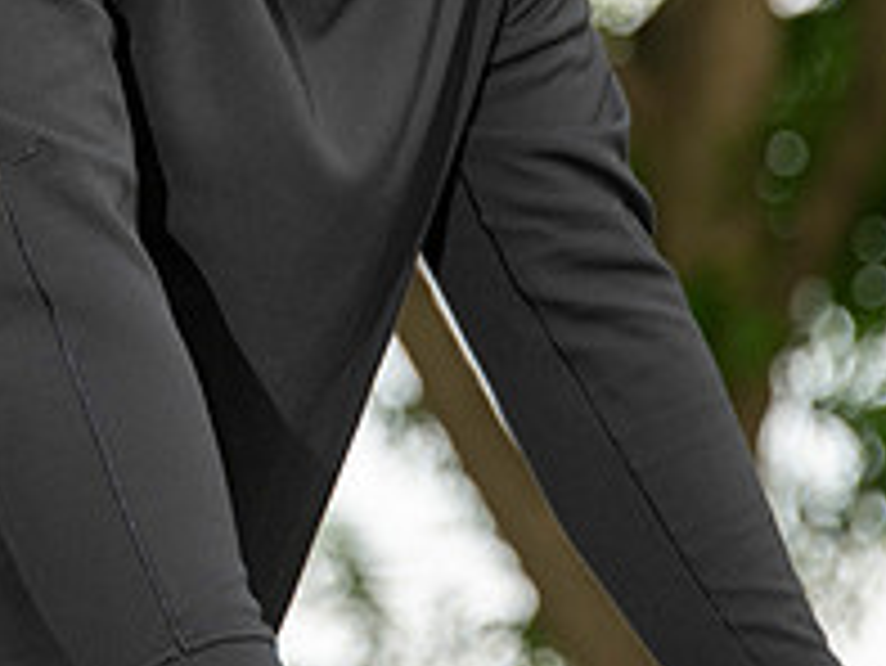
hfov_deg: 4.5
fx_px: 11243
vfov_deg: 3.4
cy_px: 22
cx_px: 261
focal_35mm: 439
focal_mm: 200
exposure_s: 1/160
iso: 500
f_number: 5.6
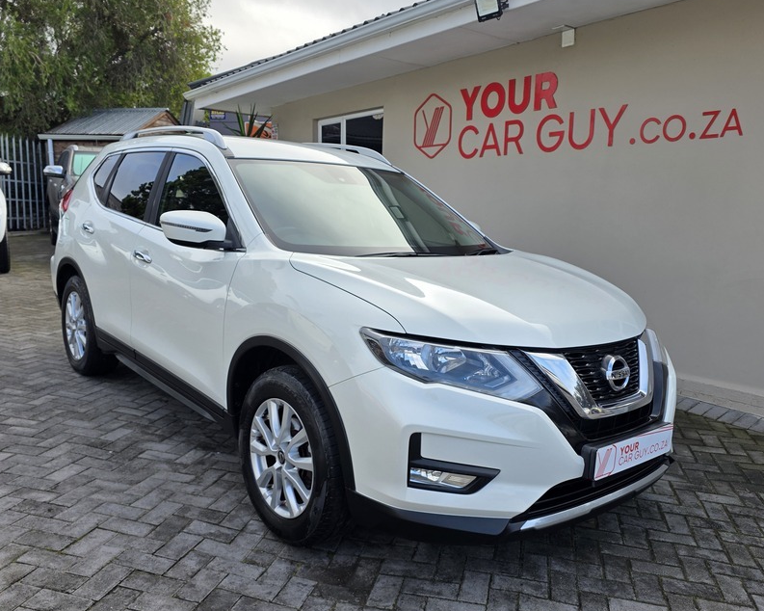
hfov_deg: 60.5
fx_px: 656
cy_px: 329
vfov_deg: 49.9
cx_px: 385
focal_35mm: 29
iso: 80
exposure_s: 1/2417
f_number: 1.7
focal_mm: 6.3
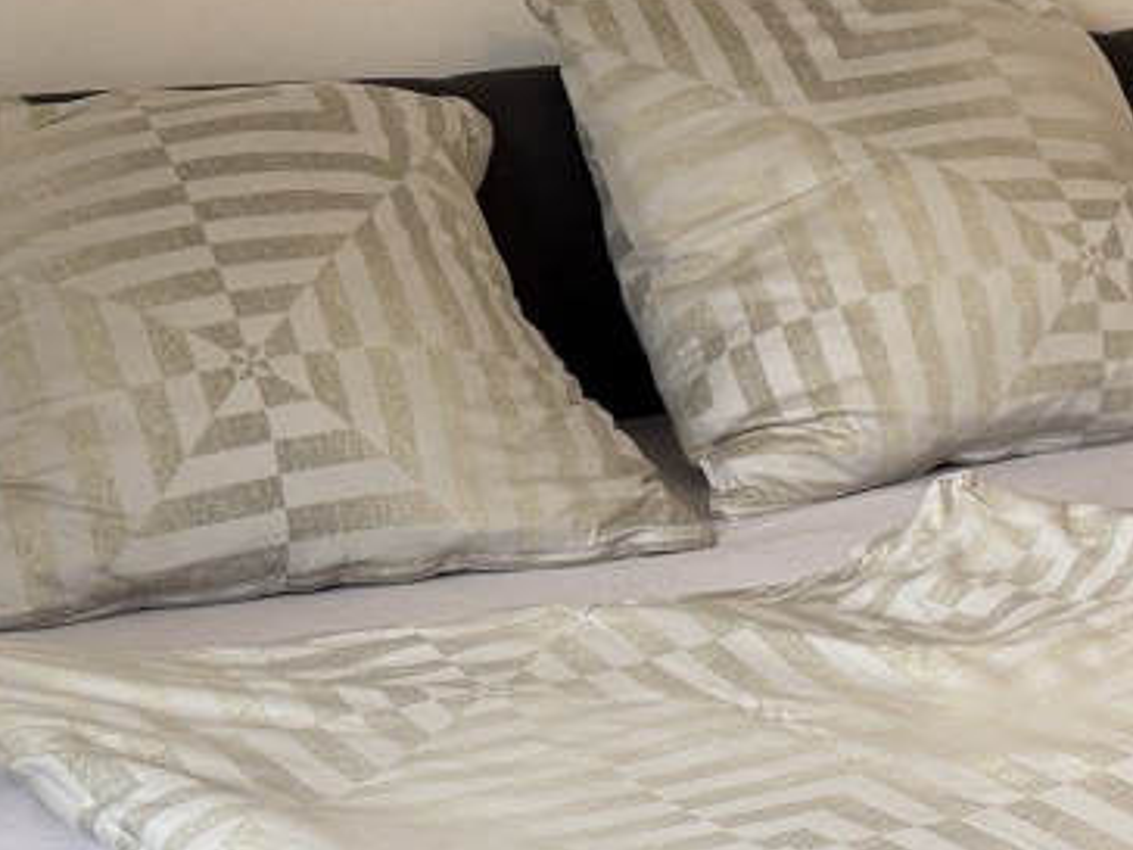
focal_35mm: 99
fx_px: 3240
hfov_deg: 19.3
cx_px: 1105
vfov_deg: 14.9
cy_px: 512
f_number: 1.78
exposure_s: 1/117
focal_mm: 6.76
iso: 200
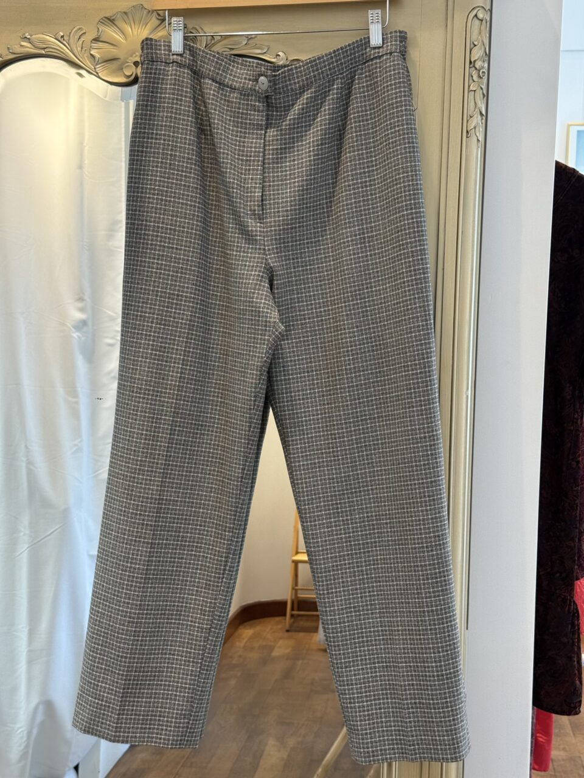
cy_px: 389
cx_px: 292
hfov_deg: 30.3
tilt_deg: -6.6
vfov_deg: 39.7
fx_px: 1080
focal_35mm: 48
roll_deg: -1.6
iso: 100
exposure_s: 1/242
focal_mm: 6.76
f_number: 1.78
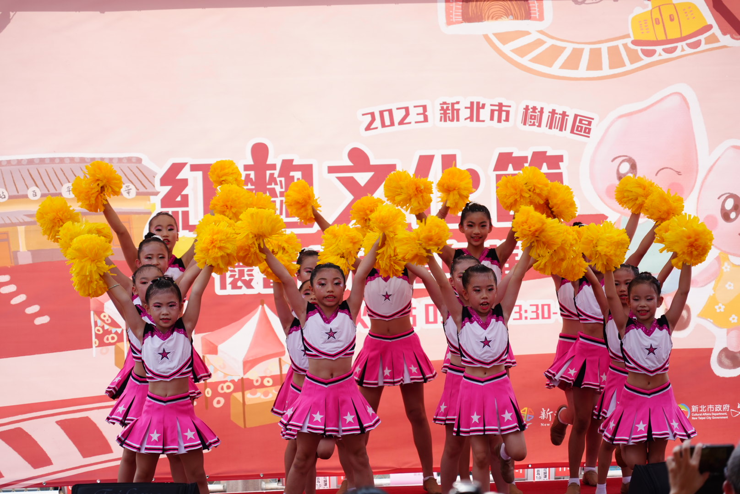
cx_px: 370
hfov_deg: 19.4
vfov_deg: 13.1
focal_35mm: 105
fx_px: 2160
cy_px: 247
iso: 320
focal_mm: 105
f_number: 4
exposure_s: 1/640
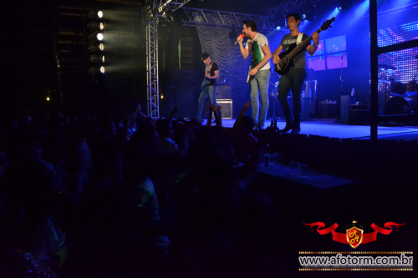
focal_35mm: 30
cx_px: 209
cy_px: 139
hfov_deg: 61.9
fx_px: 348
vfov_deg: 43.6
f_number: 10
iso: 3200
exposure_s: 1/100
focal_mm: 20
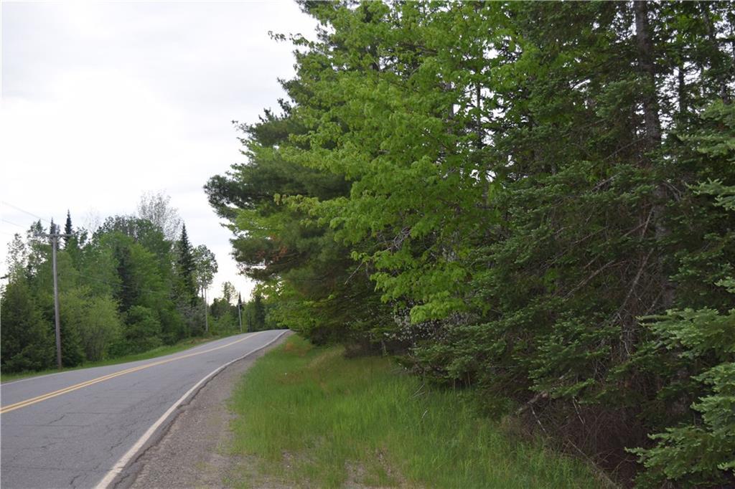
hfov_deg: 43.6
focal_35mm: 45
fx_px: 918
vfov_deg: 29.8
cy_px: 244
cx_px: 368
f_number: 5.6
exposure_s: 1/125
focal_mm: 30
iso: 400
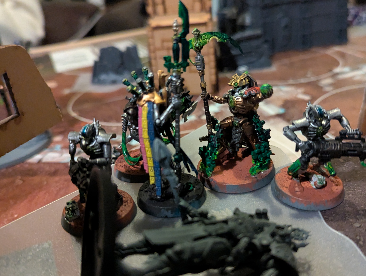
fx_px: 360
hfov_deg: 53.8
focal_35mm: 34
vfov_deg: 41.8
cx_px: 205
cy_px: 154
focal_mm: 6.81
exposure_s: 1/100
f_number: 1.85
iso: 3554
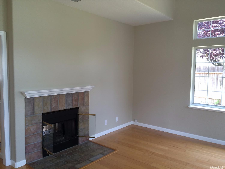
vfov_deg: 48.2
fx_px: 188
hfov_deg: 61.7
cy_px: 84
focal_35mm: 29
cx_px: 112
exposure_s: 1/40
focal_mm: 4.15
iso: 40
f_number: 2.2
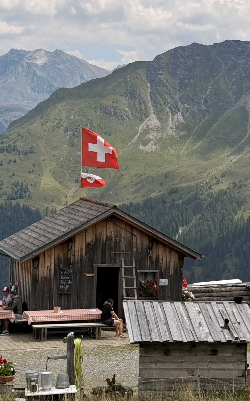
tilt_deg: +4.4
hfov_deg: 13.2
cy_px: 69
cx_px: 174
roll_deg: -1.4
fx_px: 1080
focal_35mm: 99
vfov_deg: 20.7
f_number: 1.78
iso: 64
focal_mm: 6.76
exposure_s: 1/8772
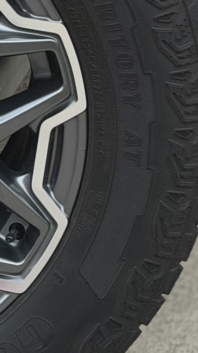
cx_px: -217
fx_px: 1755
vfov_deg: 11.3
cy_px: 2
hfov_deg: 6.3
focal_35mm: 188
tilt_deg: -24.2
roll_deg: +2.0
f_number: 1.78
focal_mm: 6.76
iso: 250
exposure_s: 1/60
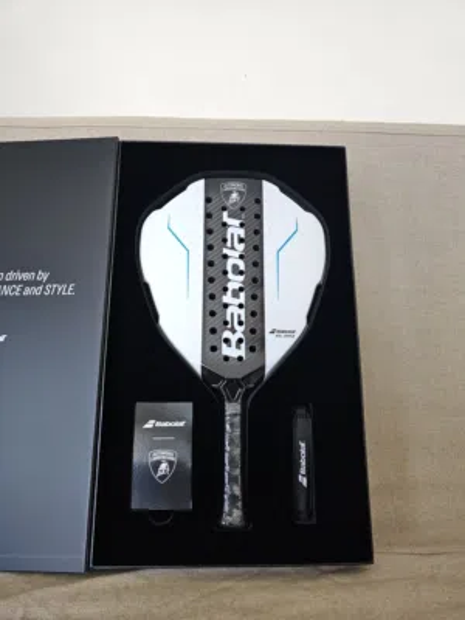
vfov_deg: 73.9
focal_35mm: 23
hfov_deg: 58.9
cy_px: 310
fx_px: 412
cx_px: 232
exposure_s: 1/143
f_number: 1.7
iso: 200
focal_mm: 6.3
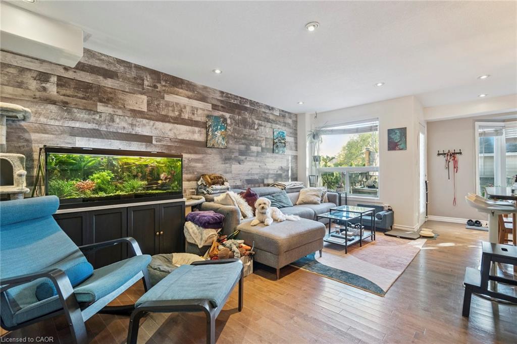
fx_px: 230
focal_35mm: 16
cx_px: 258
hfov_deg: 96.8
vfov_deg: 73.7
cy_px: 172
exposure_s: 1/50
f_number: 4.5
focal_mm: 16
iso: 2500
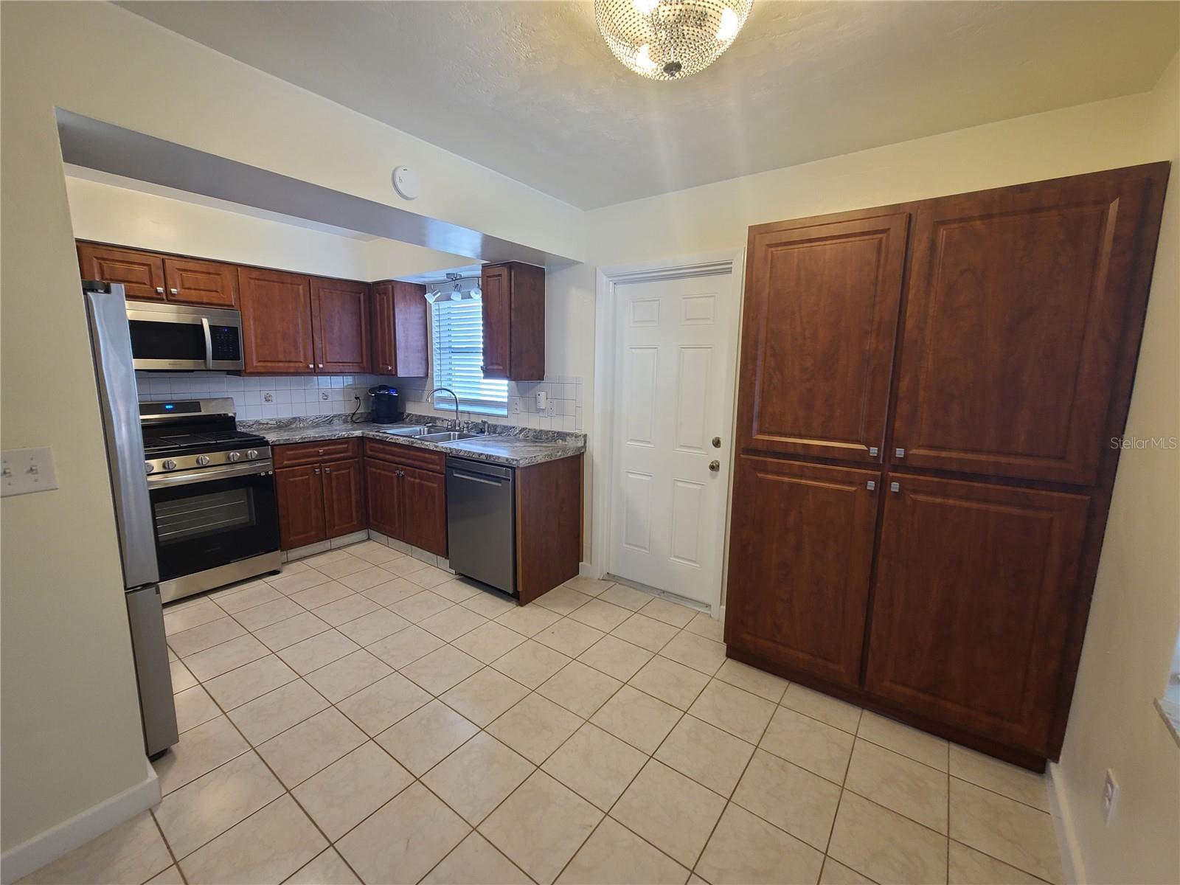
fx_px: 443
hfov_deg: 106.2
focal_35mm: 13
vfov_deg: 89.9
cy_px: 442
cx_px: 590
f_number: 2.2
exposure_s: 1/60
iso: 160
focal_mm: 2.2
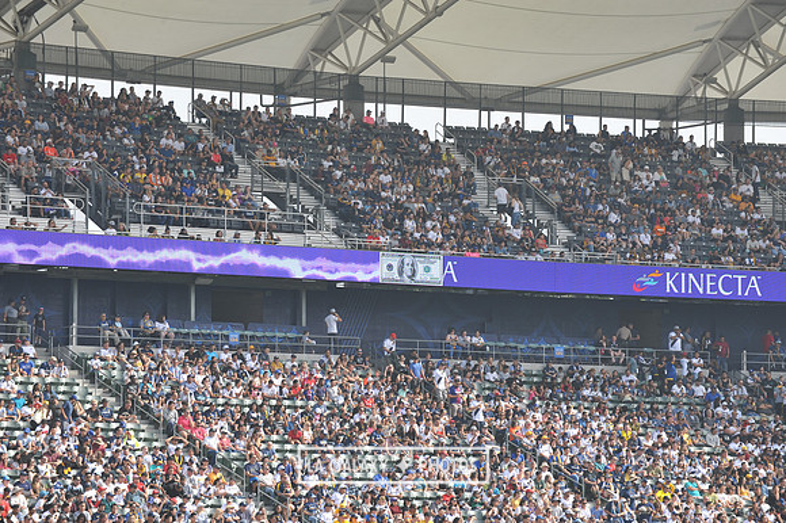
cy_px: 262
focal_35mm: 170
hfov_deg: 12.1
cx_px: 393
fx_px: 3709
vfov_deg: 8.1
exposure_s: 1/250
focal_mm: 170
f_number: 8
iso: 200
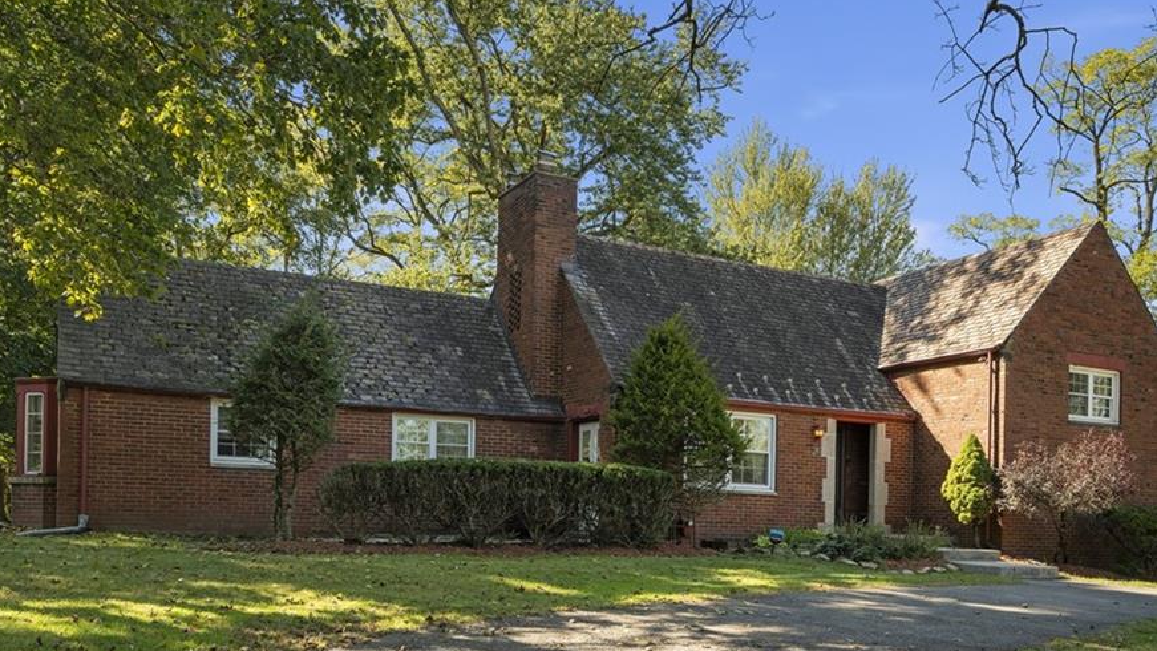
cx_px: 631
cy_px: 363
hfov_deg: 60.9
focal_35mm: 32
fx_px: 982
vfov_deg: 36.6
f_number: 8
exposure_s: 1/160
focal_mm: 26
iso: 400
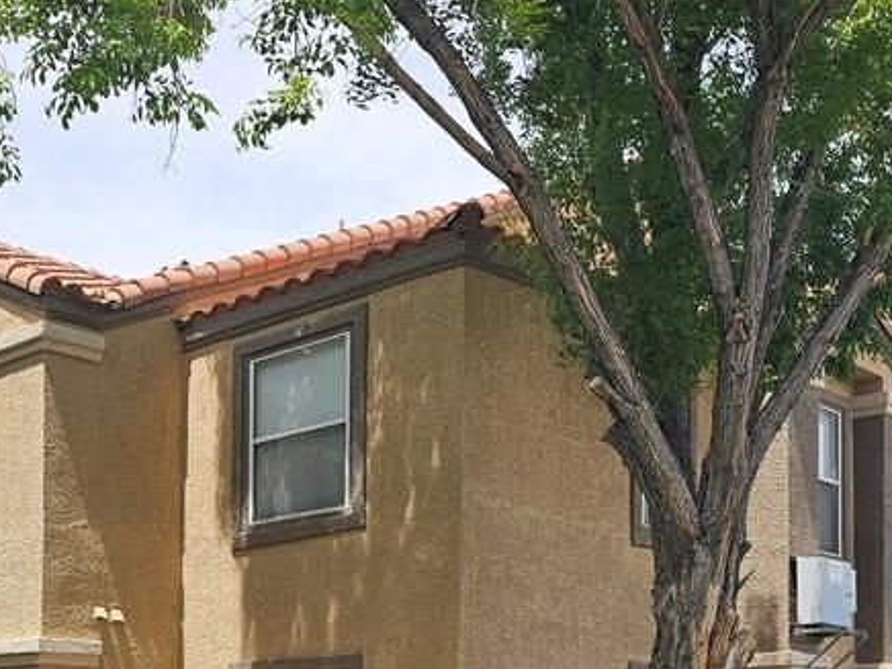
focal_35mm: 54
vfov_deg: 25.5
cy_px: 687
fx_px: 1391
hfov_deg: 34.0
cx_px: 121
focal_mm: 6.3
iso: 10
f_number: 1.7
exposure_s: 1/460
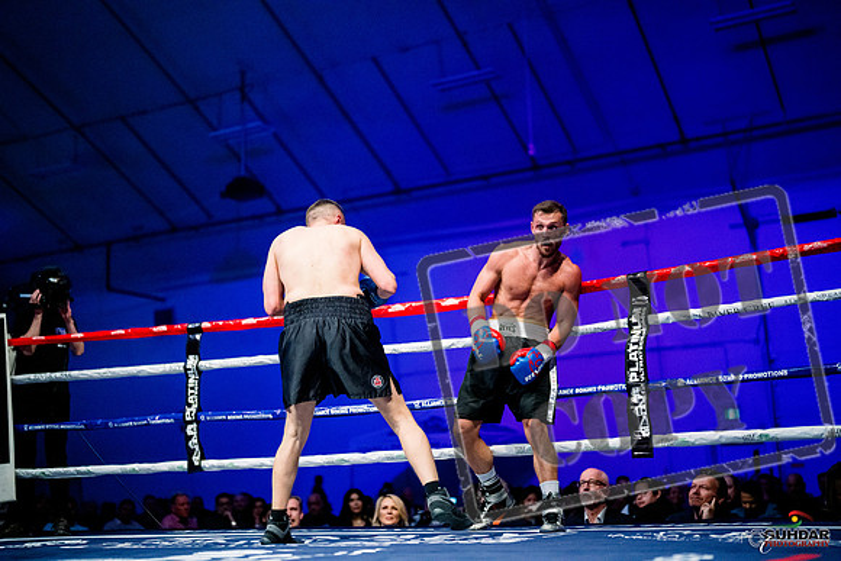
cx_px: 420
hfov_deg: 39.6
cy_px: 280
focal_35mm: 50
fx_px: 1168
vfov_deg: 27.0
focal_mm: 50
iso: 6400
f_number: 1.4
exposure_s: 1/1600
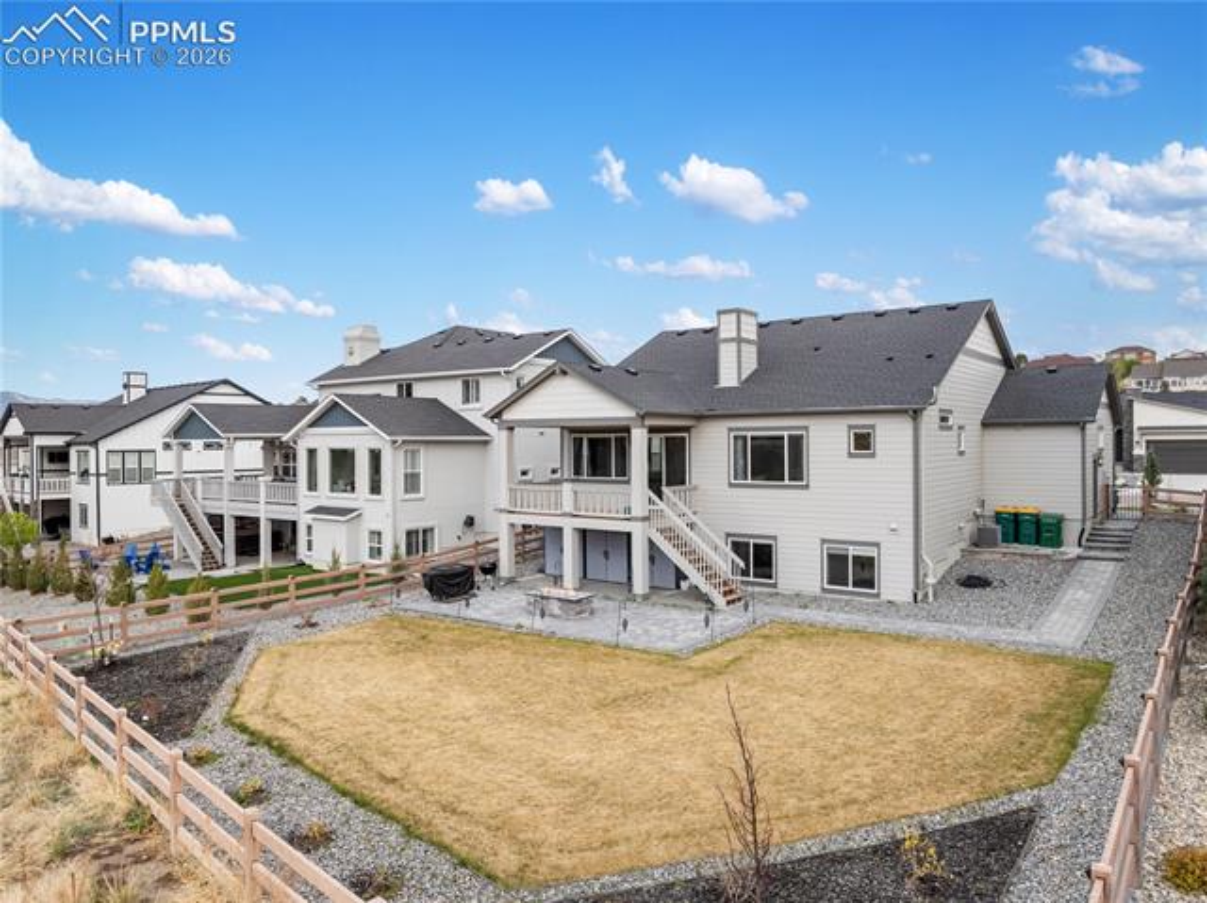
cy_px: 452
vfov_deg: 56.8
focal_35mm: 24
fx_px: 836
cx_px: 604
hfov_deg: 71.6
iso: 120
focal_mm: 12.29
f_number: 2.8
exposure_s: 1/800
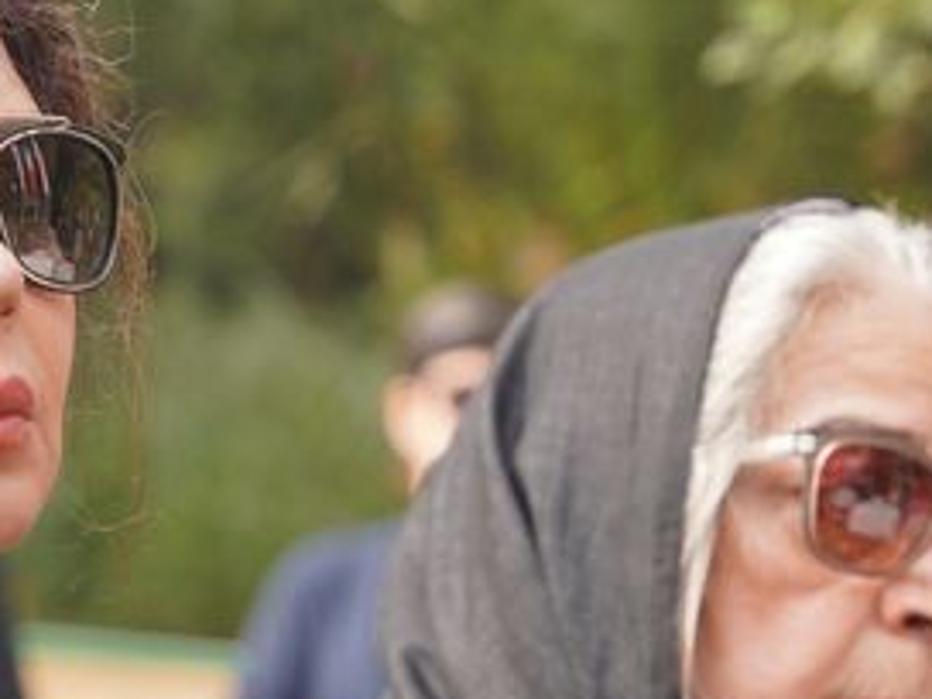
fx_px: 6812
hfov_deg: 7.8
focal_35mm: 253
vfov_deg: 5.9
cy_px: 714
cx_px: 21
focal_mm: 70
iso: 125
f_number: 4
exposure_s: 1/160
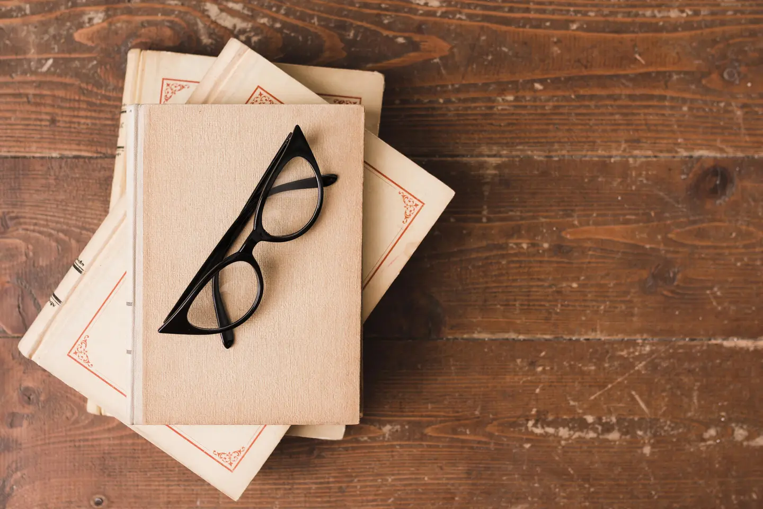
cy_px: 254
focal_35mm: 52
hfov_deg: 37.9
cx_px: 382
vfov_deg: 25.8
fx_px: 1113
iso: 100
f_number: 2.2
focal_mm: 35
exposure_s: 1/200
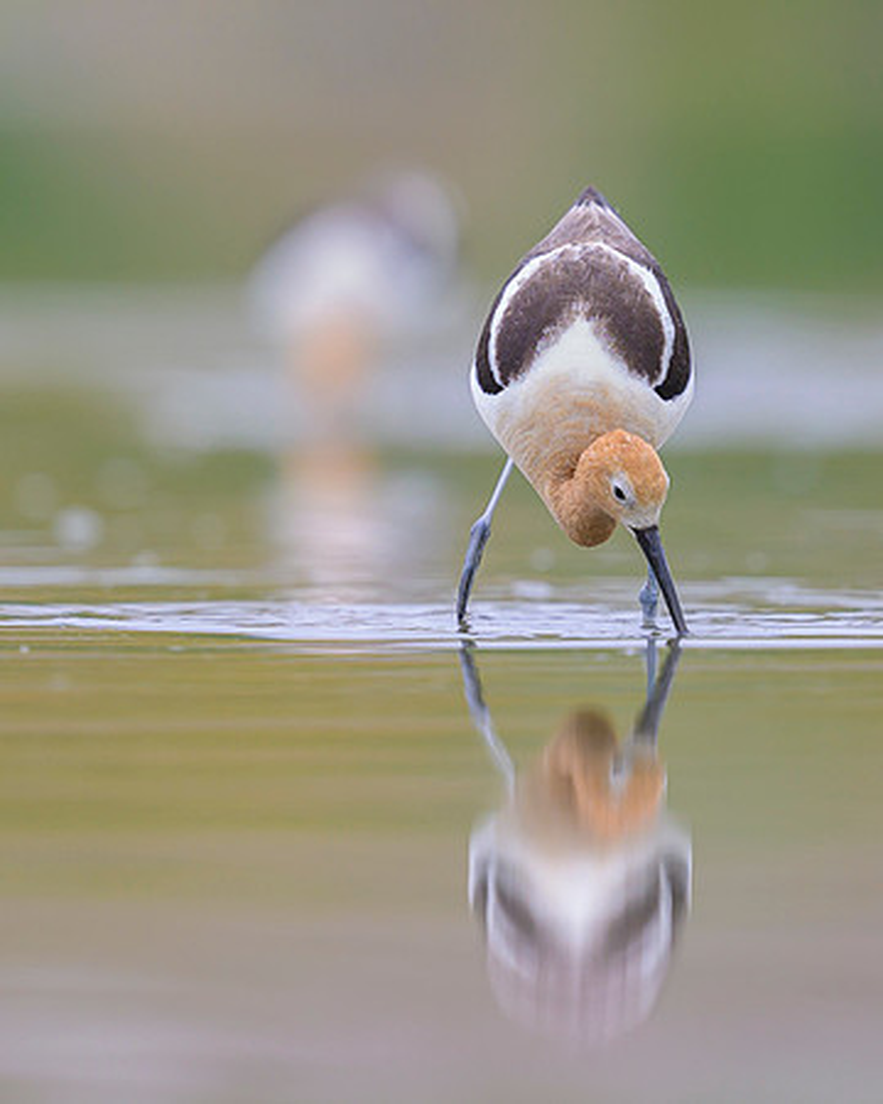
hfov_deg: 2.0
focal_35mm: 762
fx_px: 24899
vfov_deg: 2.5
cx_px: 329
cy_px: 357
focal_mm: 400
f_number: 2.8
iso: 640
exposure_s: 1/2500
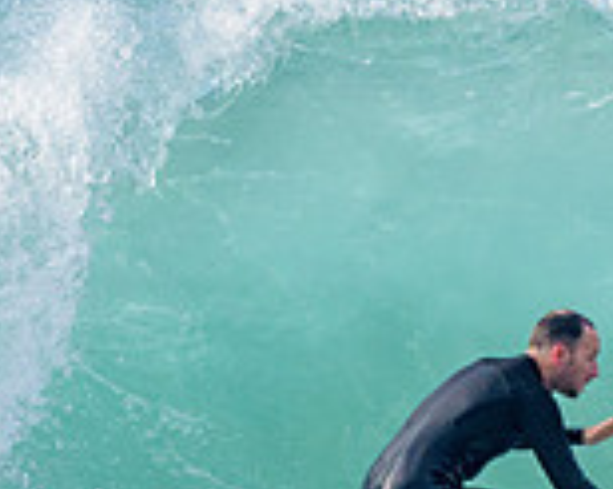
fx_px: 39435
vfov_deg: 0.7
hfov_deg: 0.9
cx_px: 563
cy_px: 403
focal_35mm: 2175
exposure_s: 1/2000
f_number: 5.6
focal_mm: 500
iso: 450
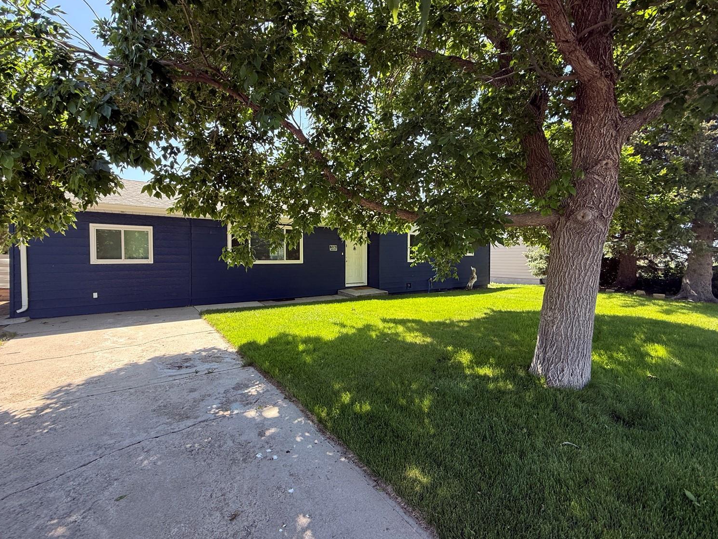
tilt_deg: -0.2
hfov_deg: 98.2
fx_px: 311
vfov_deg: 81.8
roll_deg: +0.2
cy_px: 266
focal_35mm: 15
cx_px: 358
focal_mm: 2.22
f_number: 2.2
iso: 64
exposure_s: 1/244
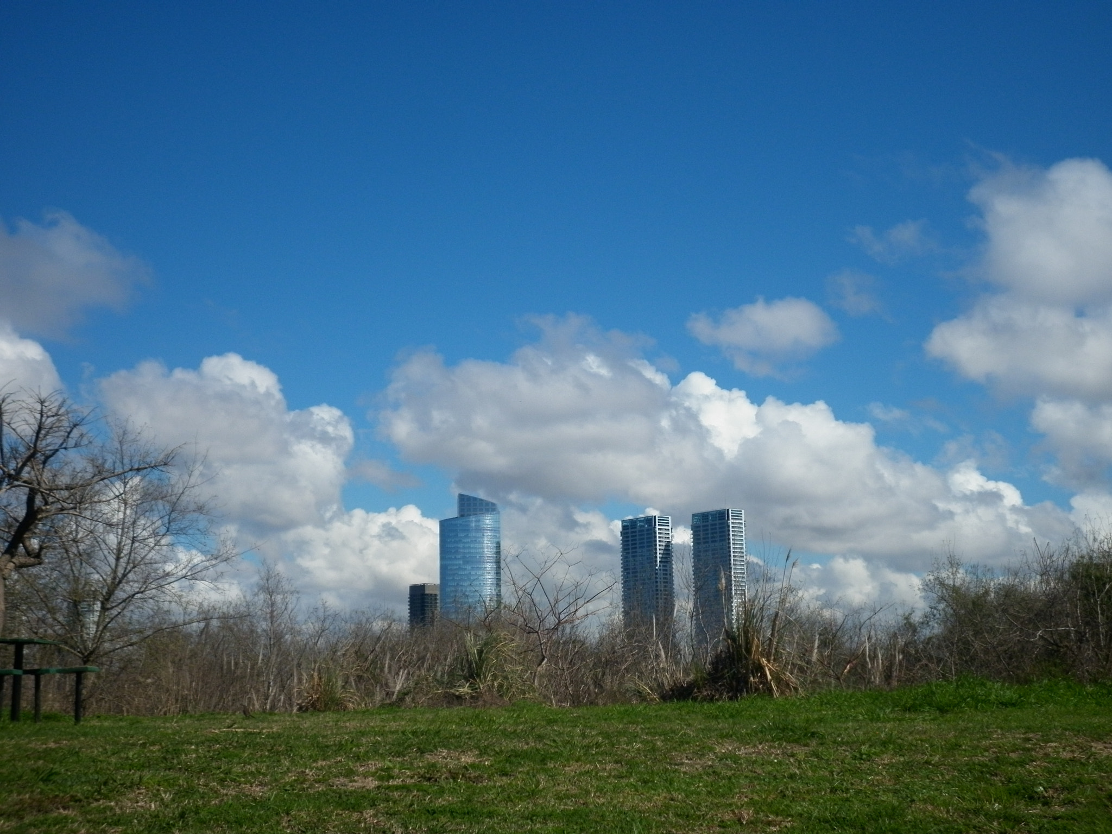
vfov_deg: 29.1
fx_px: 1606
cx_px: 556
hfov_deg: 38.2
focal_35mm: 50
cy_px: 417
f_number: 9.7
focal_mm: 9
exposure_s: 1/320
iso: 80
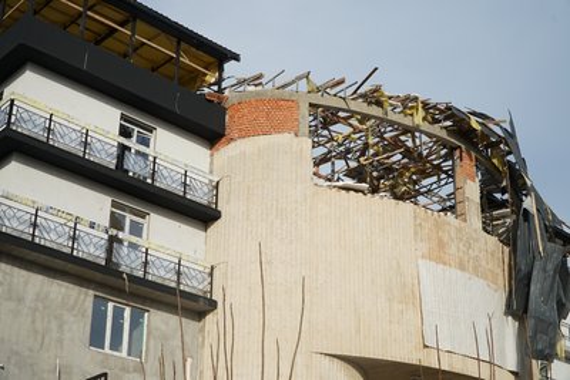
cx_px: 285
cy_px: 190
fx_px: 808
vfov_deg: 26.5
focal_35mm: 51
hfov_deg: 38.9
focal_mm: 34
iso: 500
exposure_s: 1/1250
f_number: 9
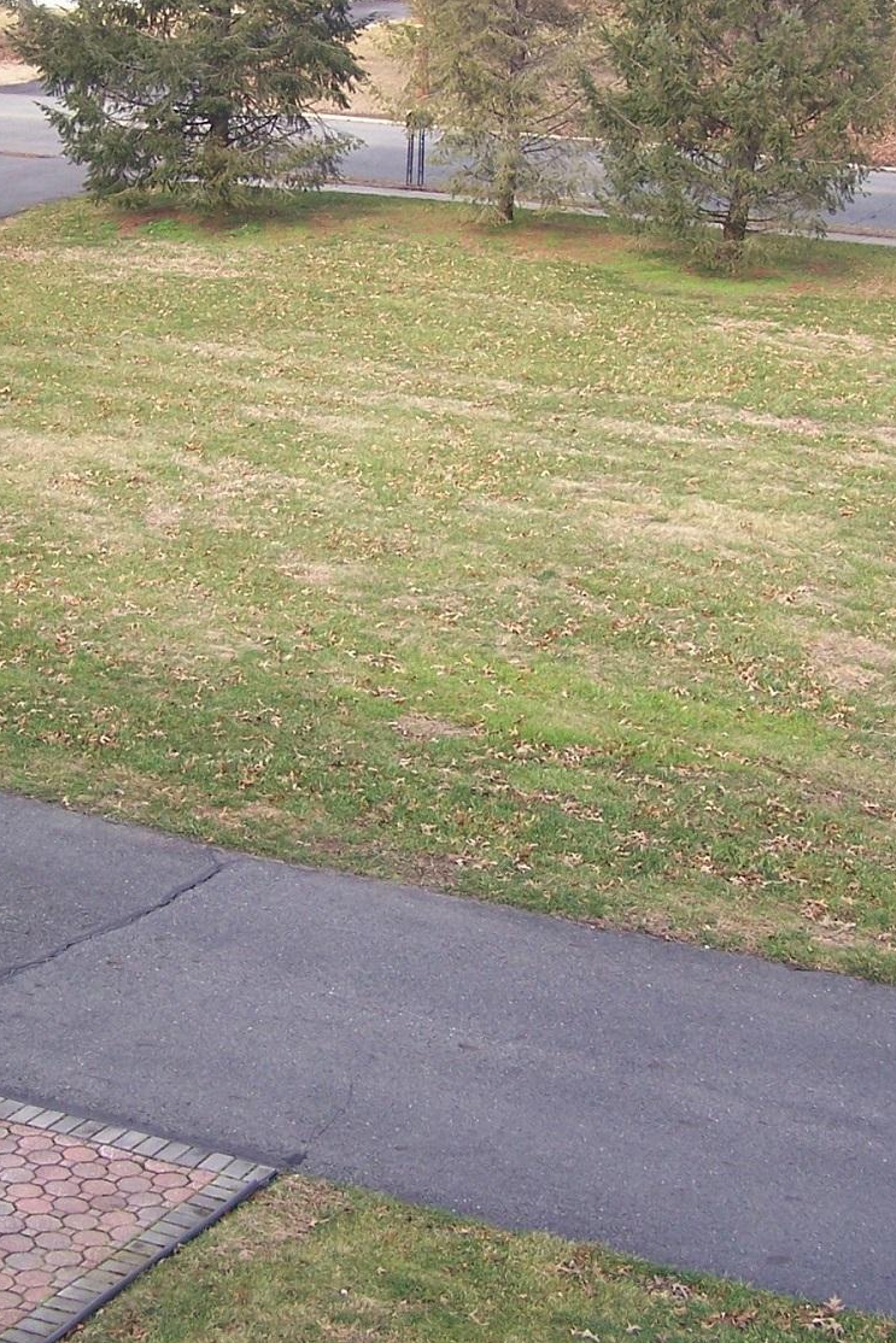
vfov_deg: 28.4
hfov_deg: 19.2
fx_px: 2650
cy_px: 575
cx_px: 344
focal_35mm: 71
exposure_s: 1/125
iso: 80
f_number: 2.8
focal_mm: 6.3
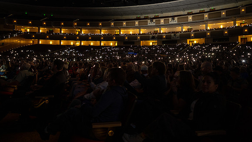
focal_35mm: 26
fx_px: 172
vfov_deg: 44.4
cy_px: 56
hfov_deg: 72.3
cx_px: 129
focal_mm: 24
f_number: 2.8
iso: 400
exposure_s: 1/50
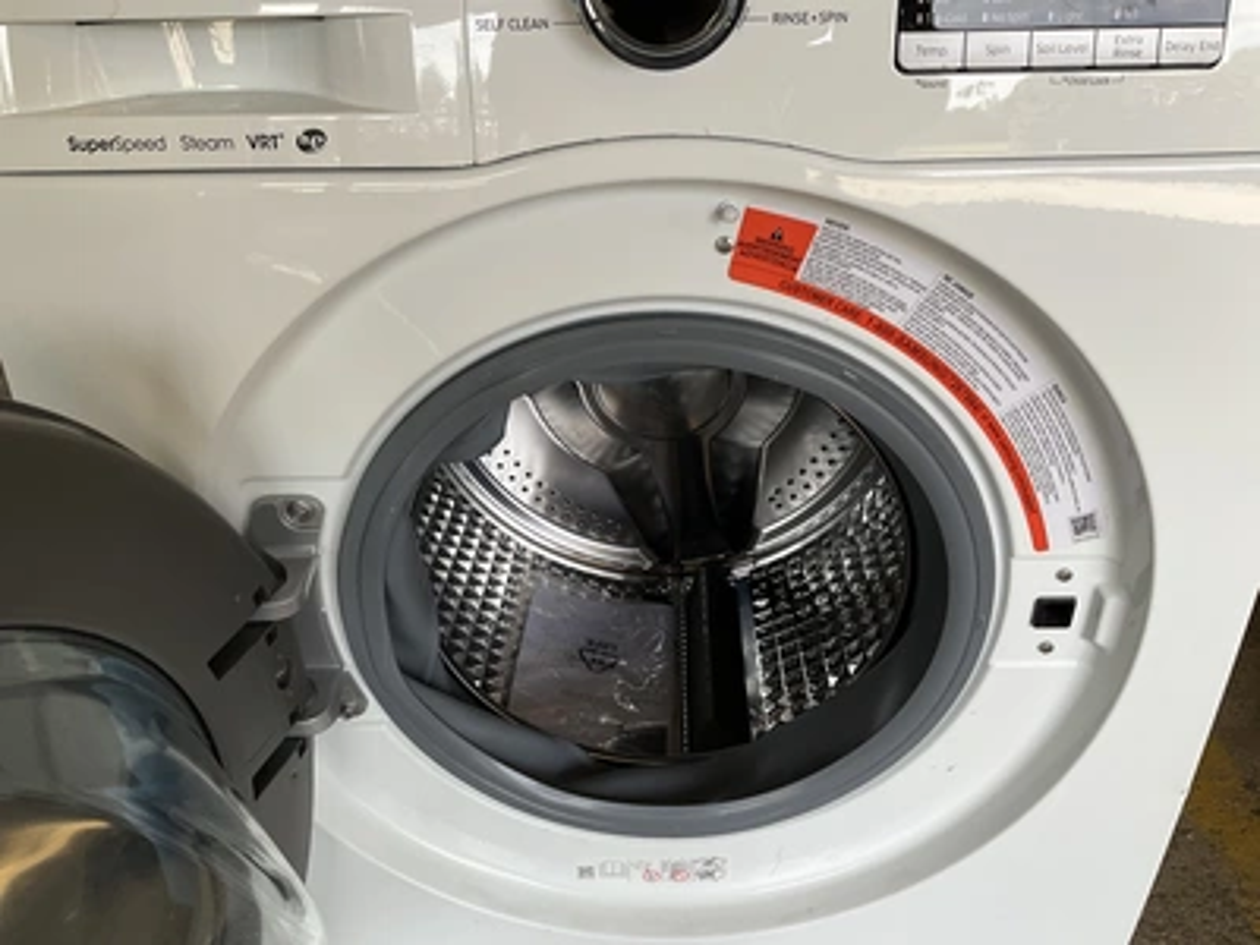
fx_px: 1056
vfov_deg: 48.2
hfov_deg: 61.7
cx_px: 630
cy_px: 472
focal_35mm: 29
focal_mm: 3
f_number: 1.8
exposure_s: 1/120
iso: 20
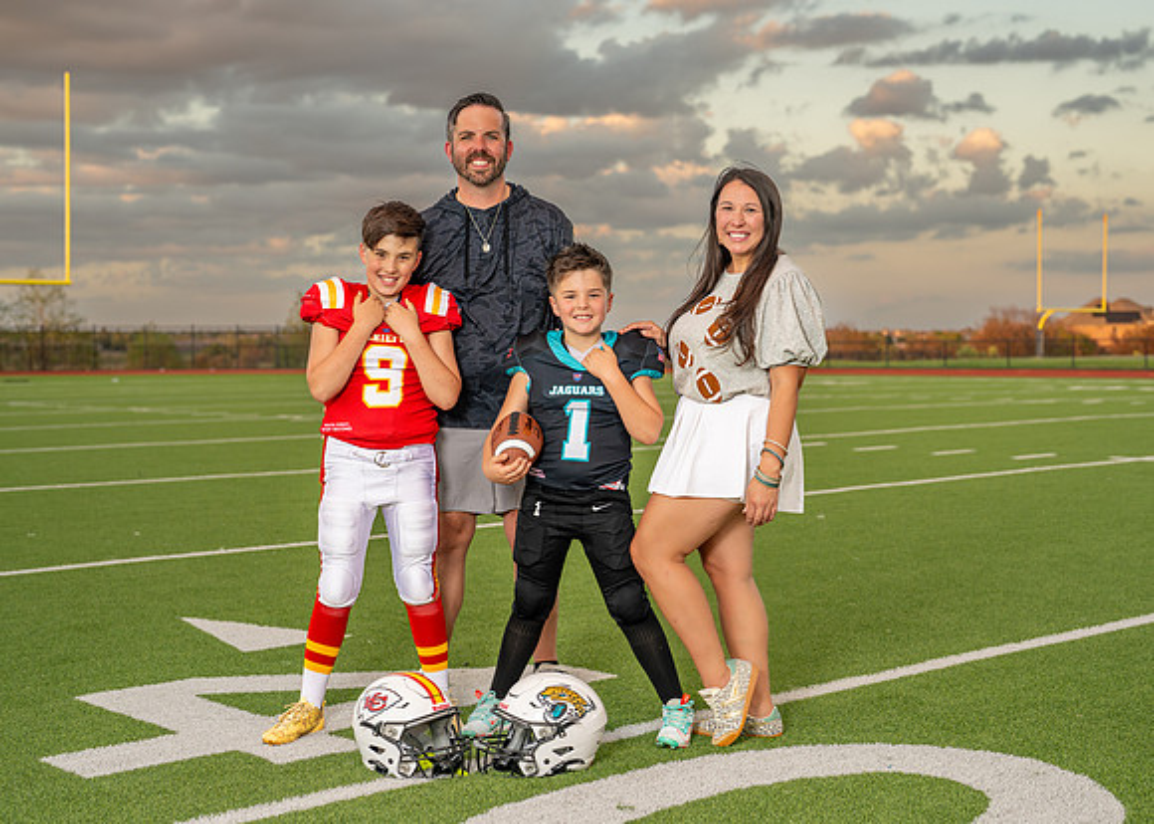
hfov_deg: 35.8
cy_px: 404
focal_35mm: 55
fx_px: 1788
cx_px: 609
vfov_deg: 25.9
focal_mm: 50
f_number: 3.2
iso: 250
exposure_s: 1/400
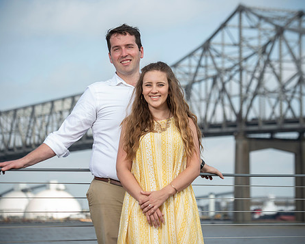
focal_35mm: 134
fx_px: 1209
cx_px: 156
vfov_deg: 11.5
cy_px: 121
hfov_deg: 14.4
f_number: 5.6
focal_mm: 110
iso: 50
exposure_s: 1/250
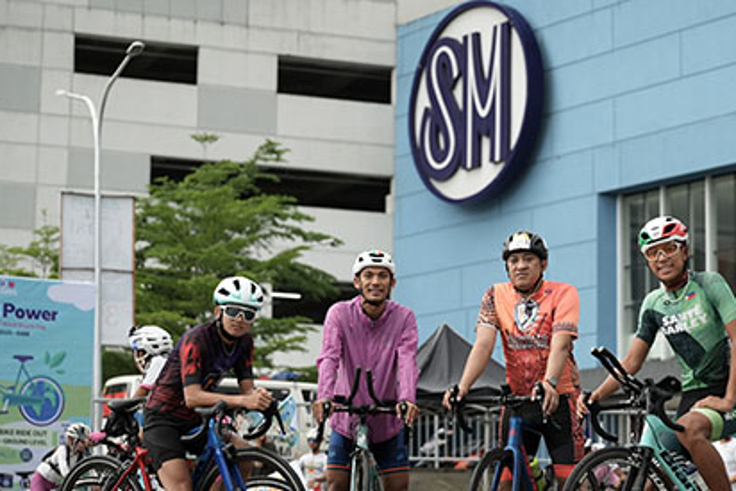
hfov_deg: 20.0
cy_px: 270
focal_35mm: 102
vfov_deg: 13.4
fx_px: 2086
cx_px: 456
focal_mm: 70
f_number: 2.8
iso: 640
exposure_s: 1/1000
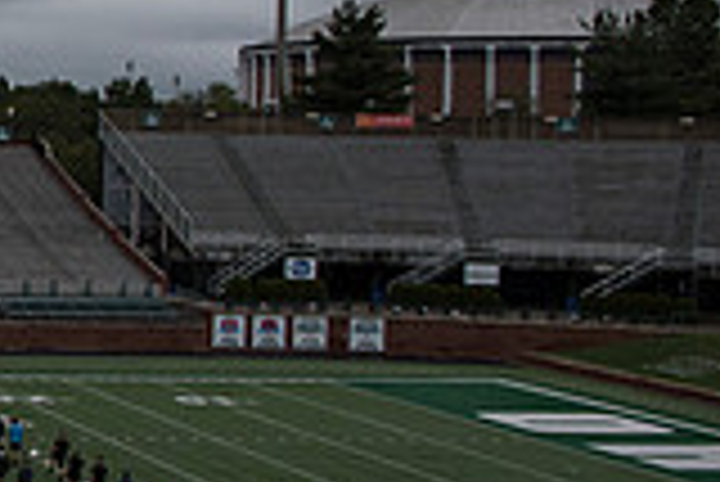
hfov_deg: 18.4
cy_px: 160
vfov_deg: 15.7
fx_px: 1742
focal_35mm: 87
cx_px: -572
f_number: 5.6
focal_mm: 24
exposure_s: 1/3200
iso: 640
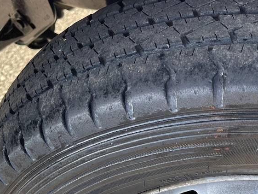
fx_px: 425
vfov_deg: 24.9
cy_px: 176
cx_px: 246
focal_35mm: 57
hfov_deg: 31.7
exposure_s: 1/127
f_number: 1.6
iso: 32
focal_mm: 5.1
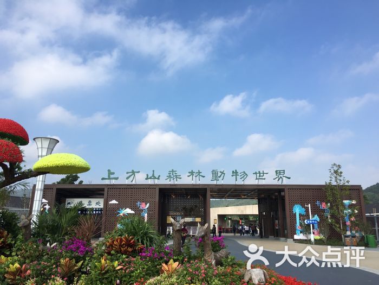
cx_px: 190
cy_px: 142
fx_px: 318
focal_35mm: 29
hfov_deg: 61.7
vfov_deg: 48.2
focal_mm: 4.15
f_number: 2.2
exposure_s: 1/1282
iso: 25
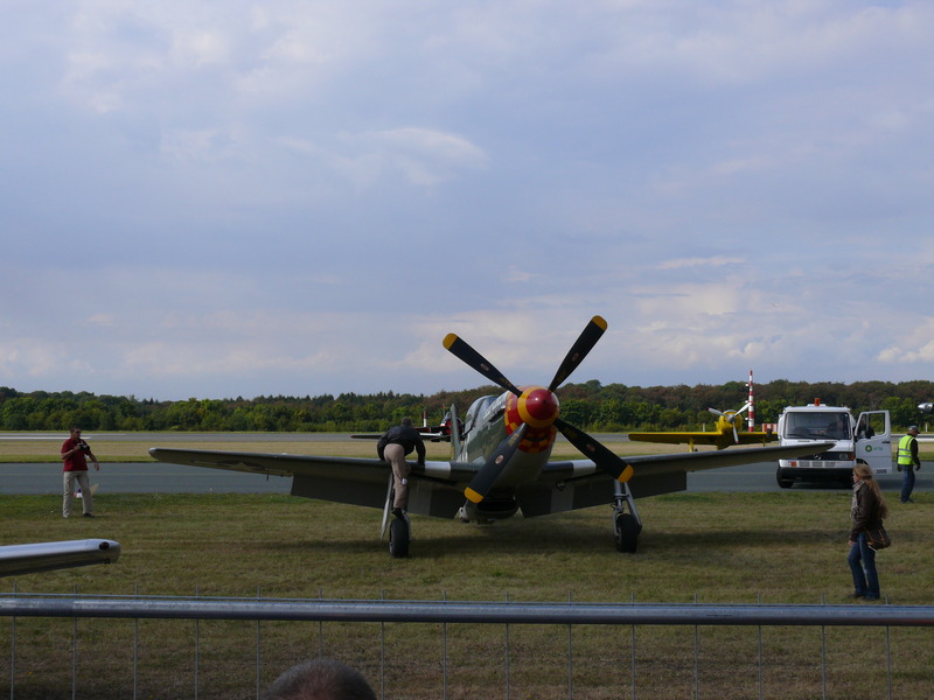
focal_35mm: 52
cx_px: 467
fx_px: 1403
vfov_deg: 28.0
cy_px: 350
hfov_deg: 36.8
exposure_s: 1/1000
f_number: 5
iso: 100
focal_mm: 11.1
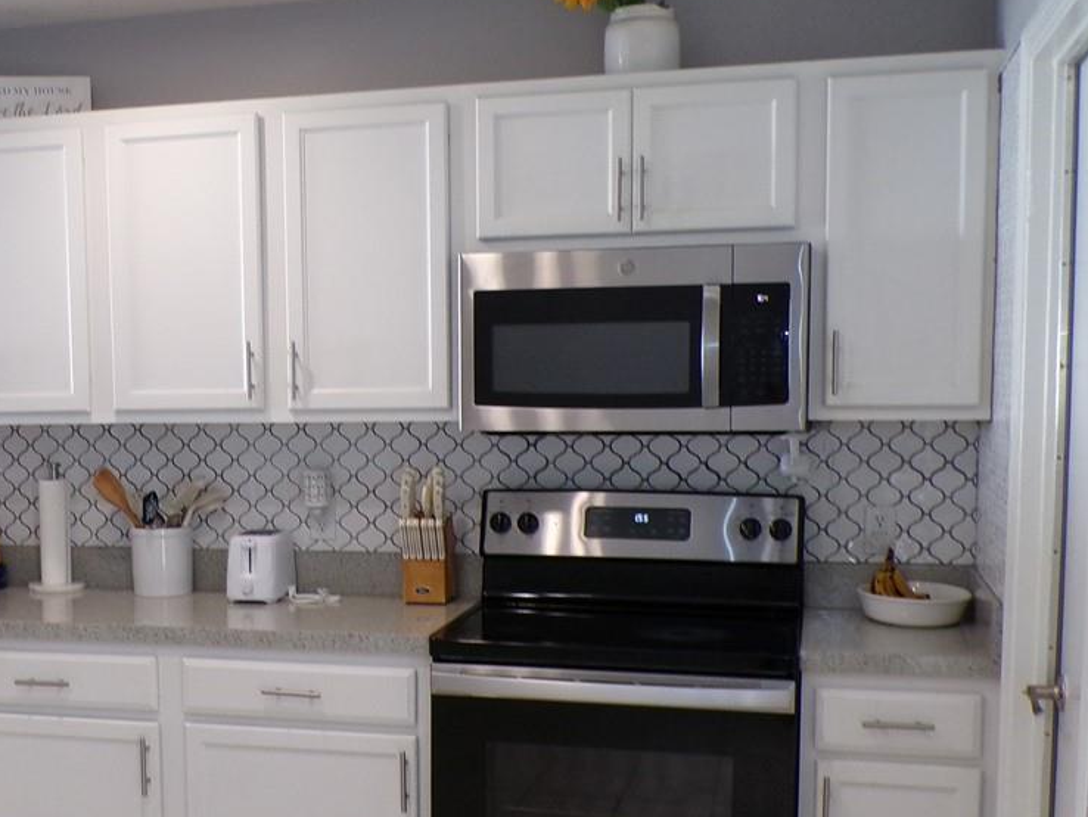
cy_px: 535
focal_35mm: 52
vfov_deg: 27.9
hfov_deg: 36.3
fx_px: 1635
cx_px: 323
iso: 200
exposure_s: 1/30
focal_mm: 4.3
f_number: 3
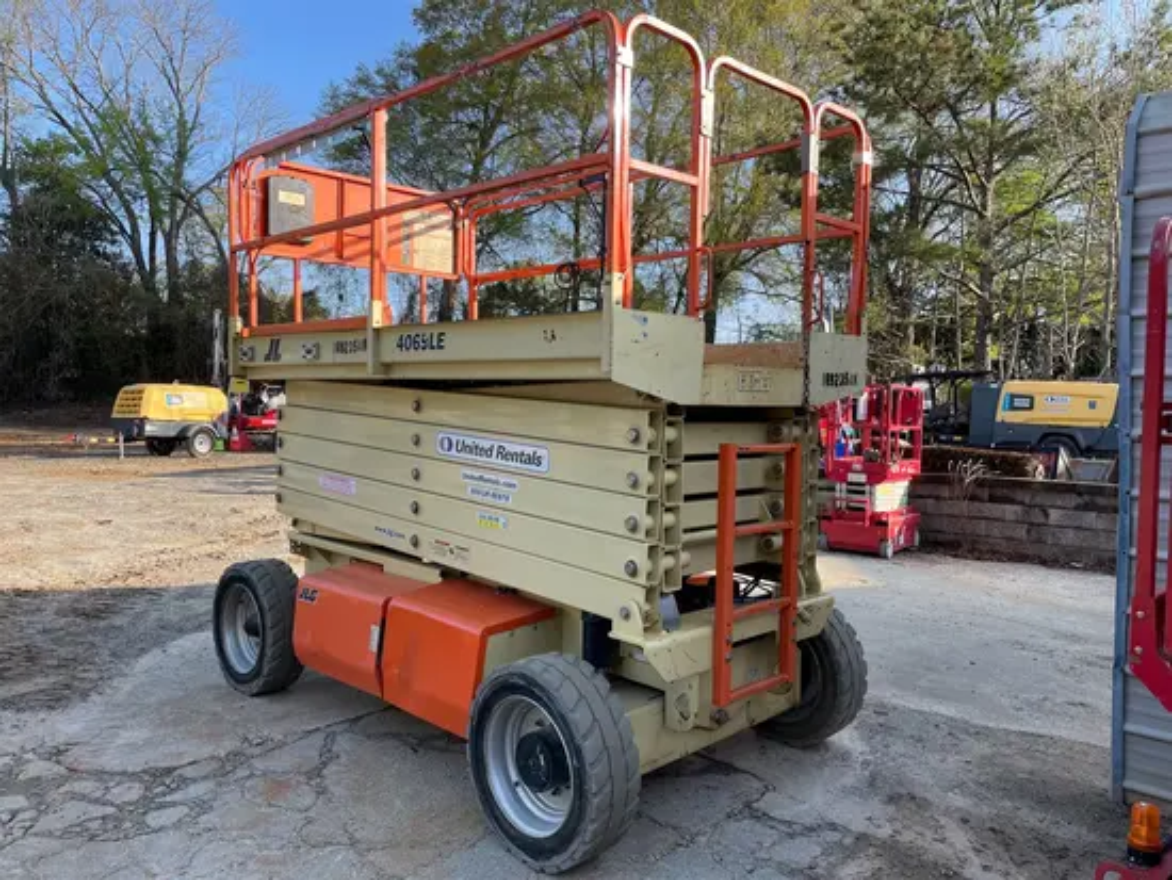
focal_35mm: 26
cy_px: 440
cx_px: 586
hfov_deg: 67.3
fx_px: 881
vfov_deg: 53.1
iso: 32
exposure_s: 1/818
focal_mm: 4.2
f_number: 1.6
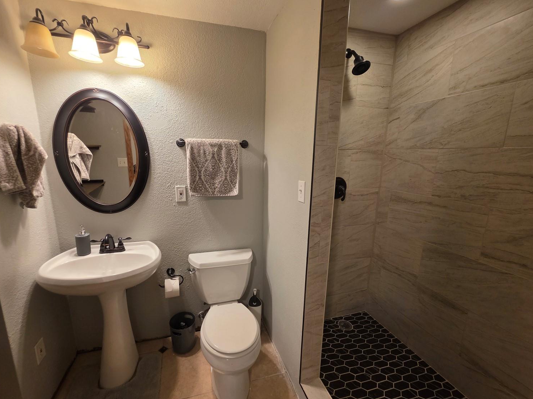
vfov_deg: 85.7
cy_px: 203
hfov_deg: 101.9
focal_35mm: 14
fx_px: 216
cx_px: 248
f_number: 1.9
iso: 160
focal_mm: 2.2
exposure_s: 1/60
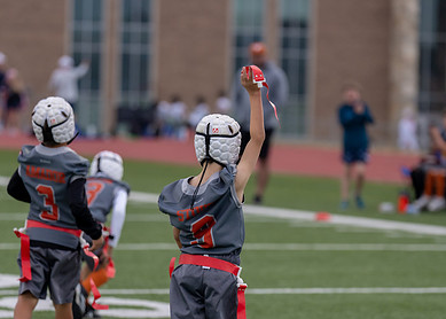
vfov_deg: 6.3
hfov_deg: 8.8
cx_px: 213
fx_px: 2889
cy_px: 210
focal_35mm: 228
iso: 500
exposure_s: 1/1000
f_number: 2.8
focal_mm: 146
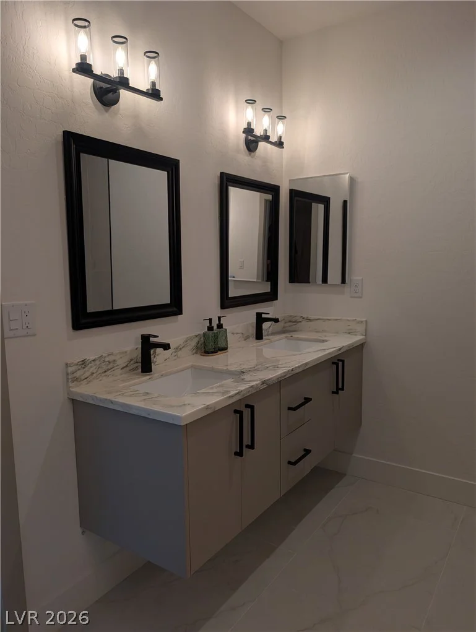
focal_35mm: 24
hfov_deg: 56.9
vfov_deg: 71.5
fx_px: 439
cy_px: 316
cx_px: 238
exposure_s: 1/120
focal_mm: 6.9
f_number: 1.68
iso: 26
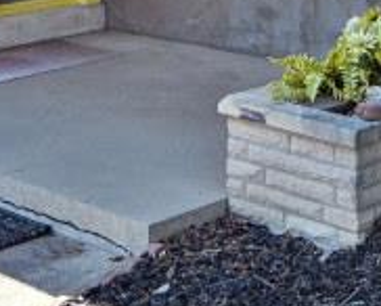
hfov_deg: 17.6
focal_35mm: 108
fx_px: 1219
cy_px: -241
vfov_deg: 13.0
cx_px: 312
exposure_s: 1/250
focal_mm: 14
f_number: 5.6
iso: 125
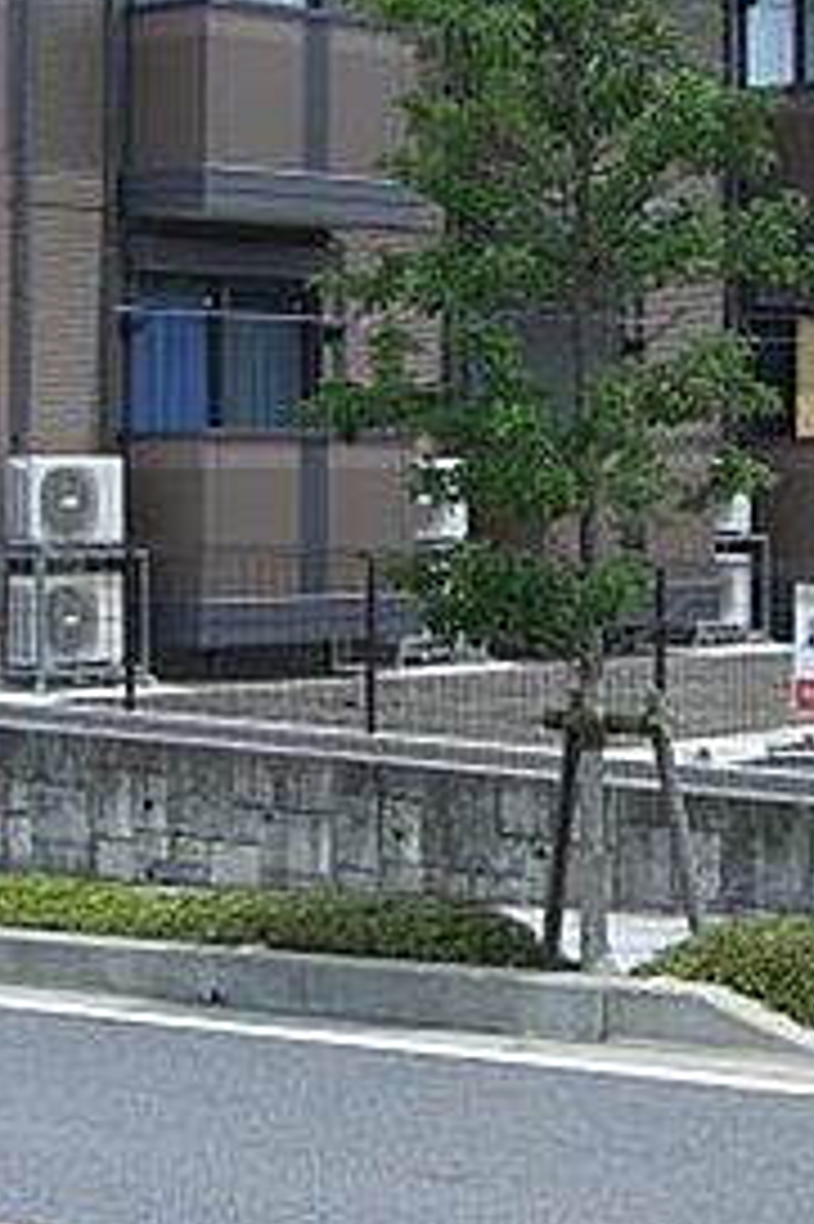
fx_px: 3158
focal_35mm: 93
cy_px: 396
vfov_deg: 21.8
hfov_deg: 14.6
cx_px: 598
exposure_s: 1/500
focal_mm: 6.2
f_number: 4.3
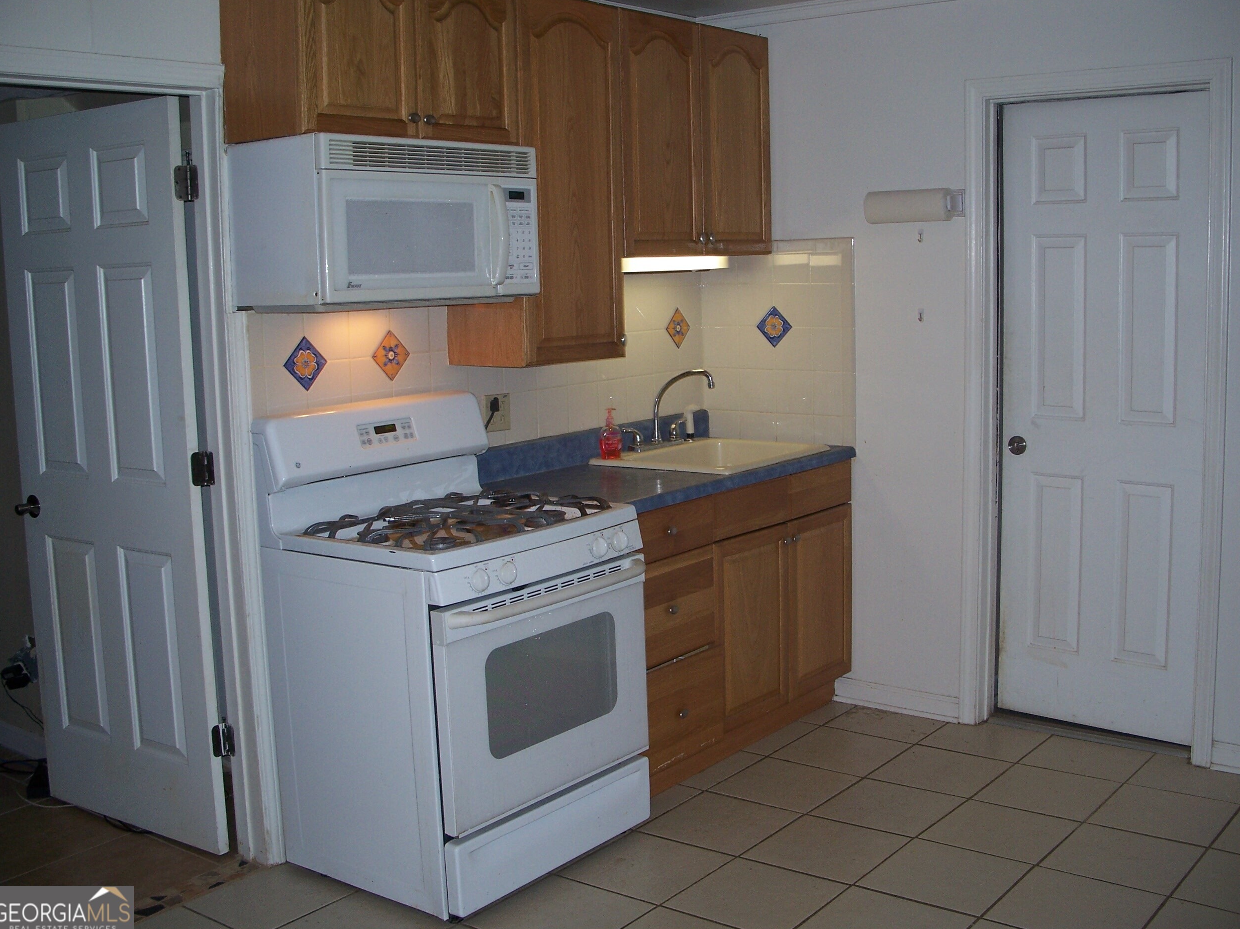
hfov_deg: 49.0
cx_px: 627
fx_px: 1361
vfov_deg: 37.7
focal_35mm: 38
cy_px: 456
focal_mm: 7.8
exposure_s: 1/60
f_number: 2.8
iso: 125
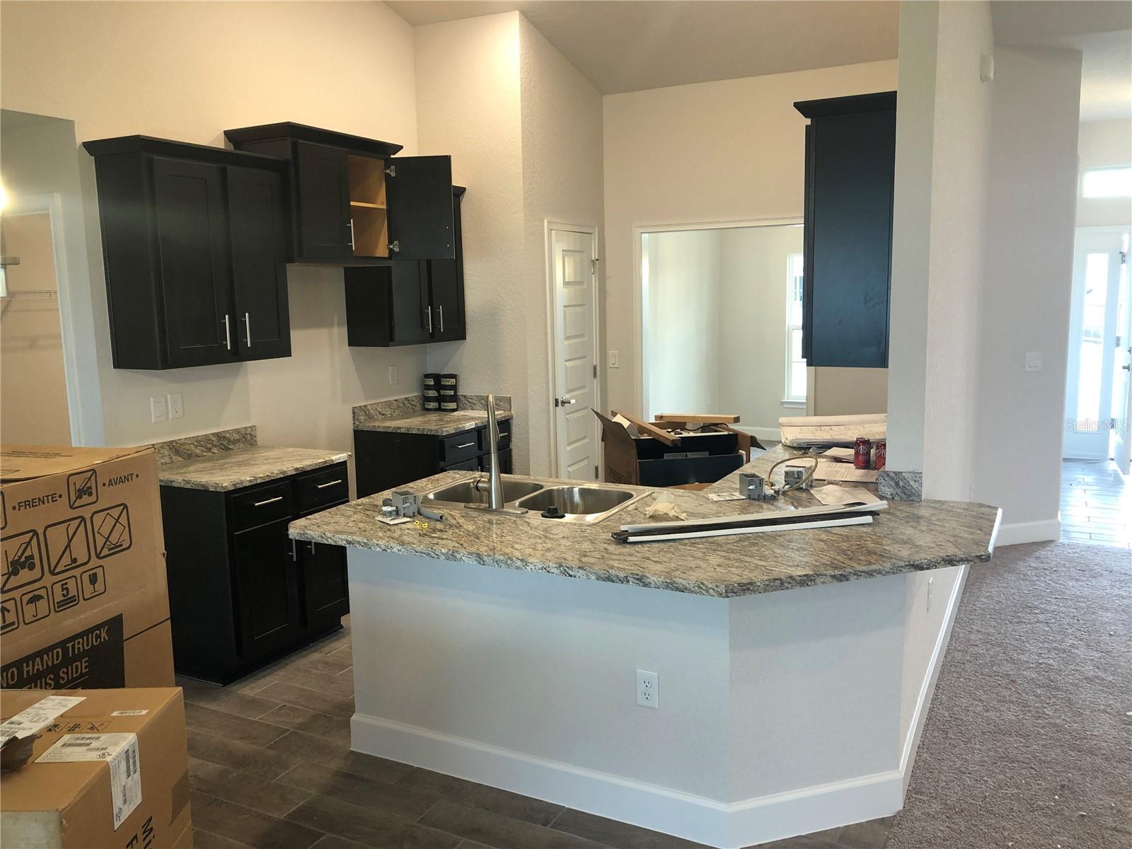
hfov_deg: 63.4
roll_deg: +2.0
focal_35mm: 28
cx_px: 566
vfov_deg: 49.7
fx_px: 916
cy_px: 424
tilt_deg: -9.3
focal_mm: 3.99
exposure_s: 1/20
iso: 32
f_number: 1.8
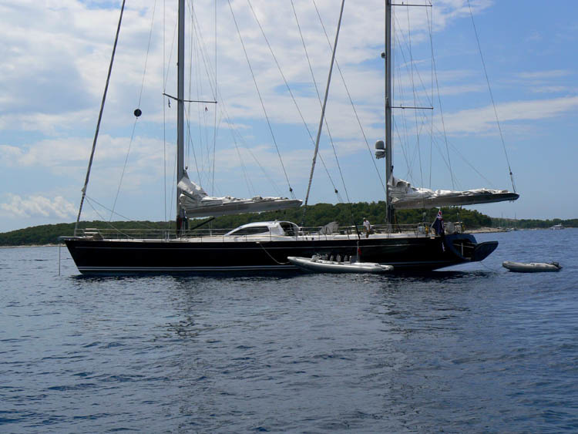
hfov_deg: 31.2
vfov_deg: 23.7
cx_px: 289
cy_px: 217
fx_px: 1036
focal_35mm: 62
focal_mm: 10.4
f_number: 8
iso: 80
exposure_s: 1/800
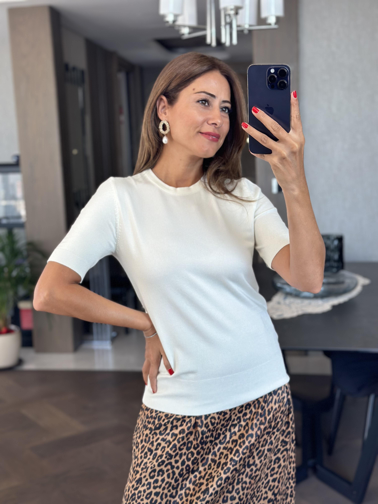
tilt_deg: -17.7
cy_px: 252
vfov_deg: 39.7
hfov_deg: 30.3
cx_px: 189
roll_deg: +3.5
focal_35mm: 48
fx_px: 699
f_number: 1.78
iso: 100
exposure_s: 1/172
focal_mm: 6.86
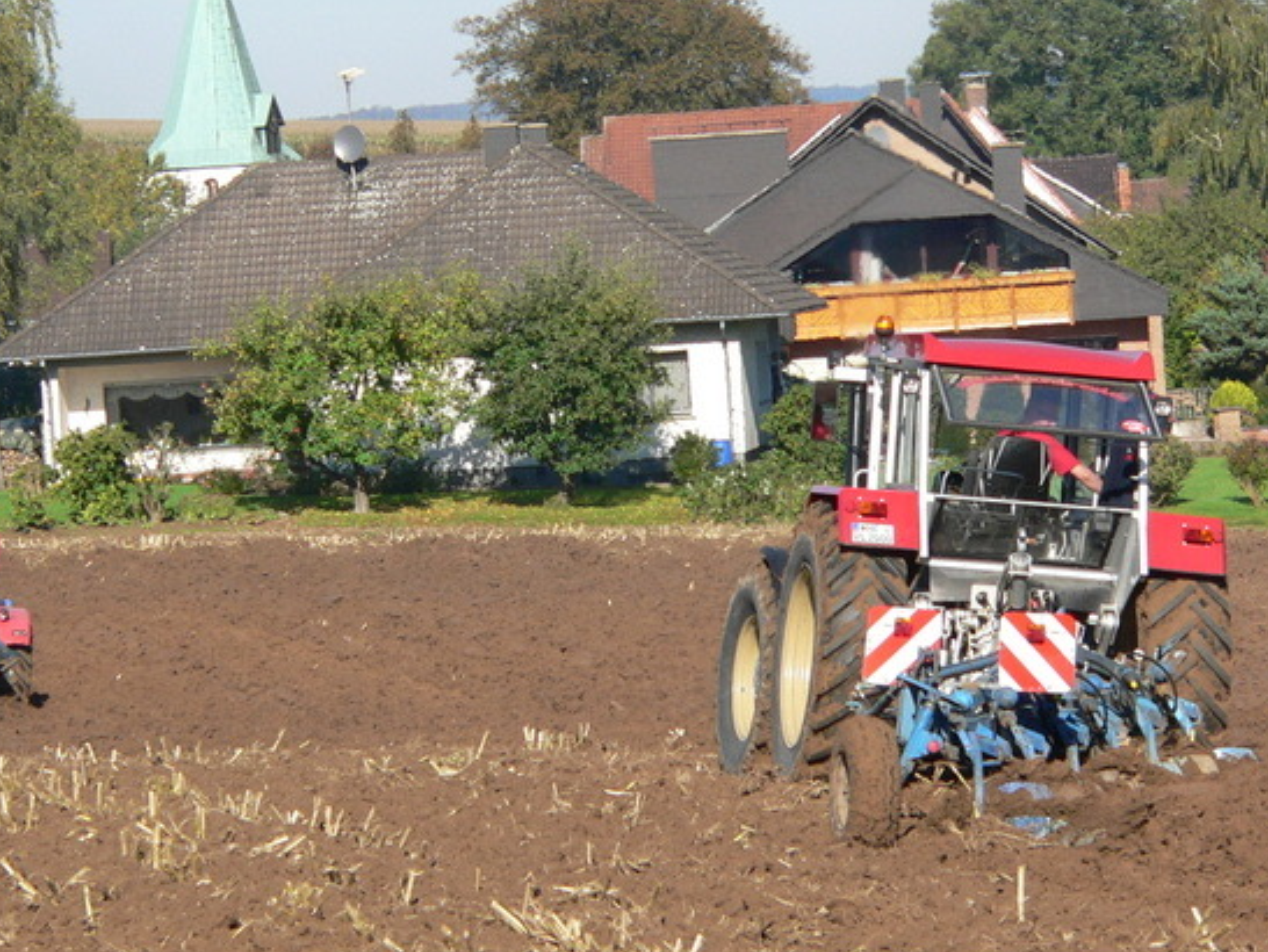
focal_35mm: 271
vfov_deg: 5.5
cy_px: 560
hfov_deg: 7.3
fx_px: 9931
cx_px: 632
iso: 80
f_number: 4
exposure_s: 1/500
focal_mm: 30.8
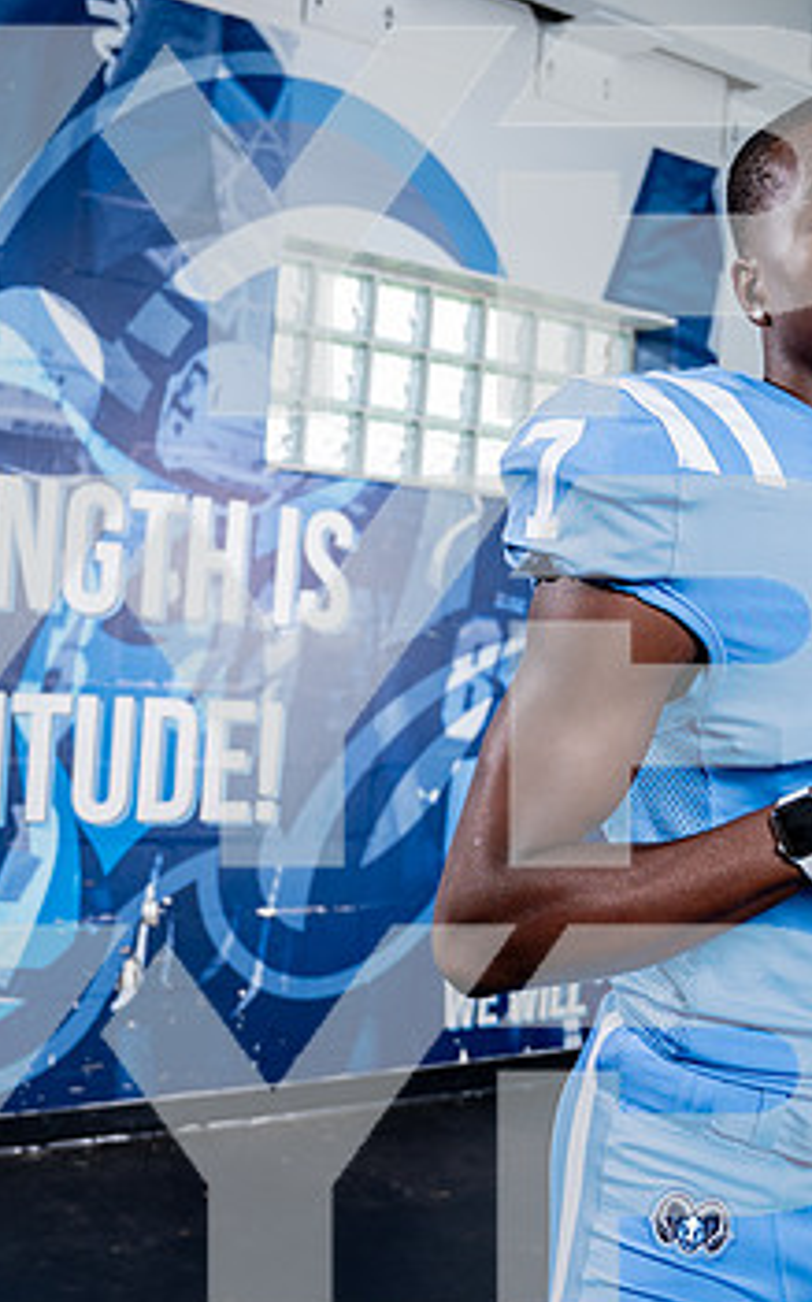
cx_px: 438
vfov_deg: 45.3
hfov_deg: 29.2
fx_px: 1560
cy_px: 673
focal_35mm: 44
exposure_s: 1/250
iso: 100
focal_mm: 24
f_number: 4
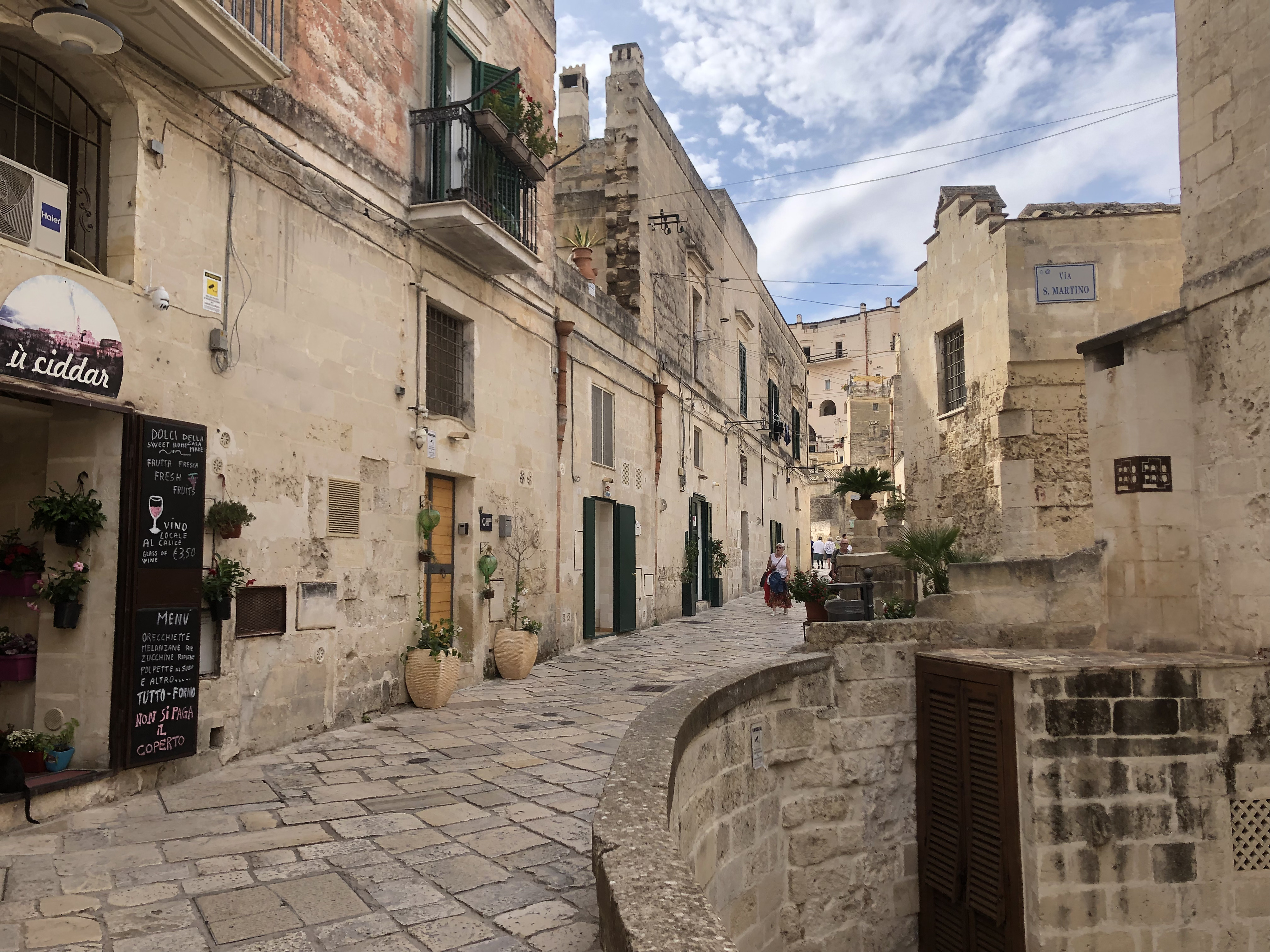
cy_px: 476
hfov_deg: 63.4
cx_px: 635
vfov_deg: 49.7
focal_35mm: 28
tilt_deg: +4.2
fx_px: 1027
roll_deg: +0.8
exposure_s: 1/1350
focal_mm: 4
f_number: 1.8
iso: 20
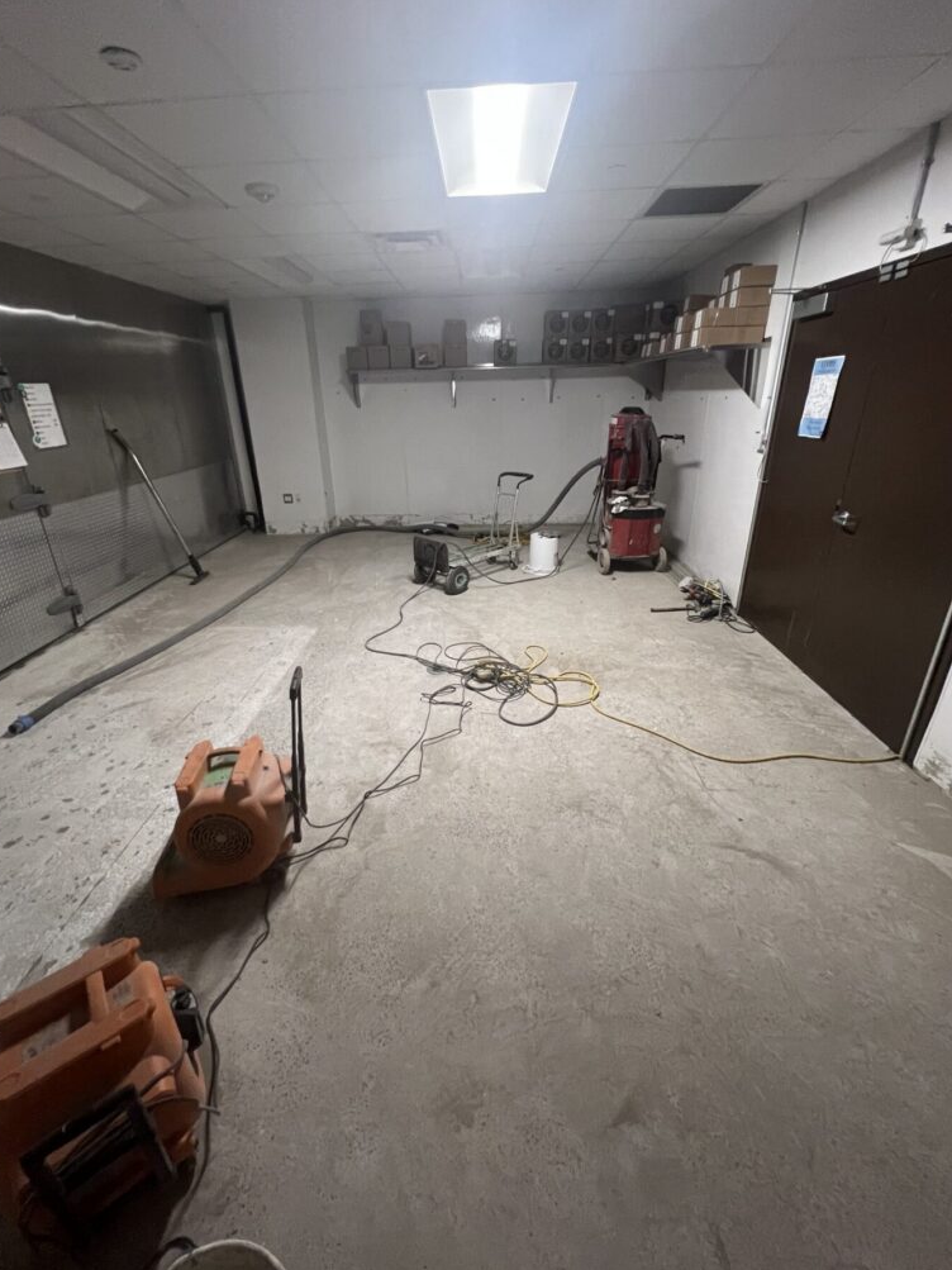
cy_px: 620
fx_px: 513
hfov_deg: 85.6
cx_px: 453
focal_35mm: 14
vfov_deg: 102.1
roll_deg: +2.2
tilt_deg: -22.0
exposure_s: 1/60
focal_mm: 1.57
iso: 400
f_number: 1.8
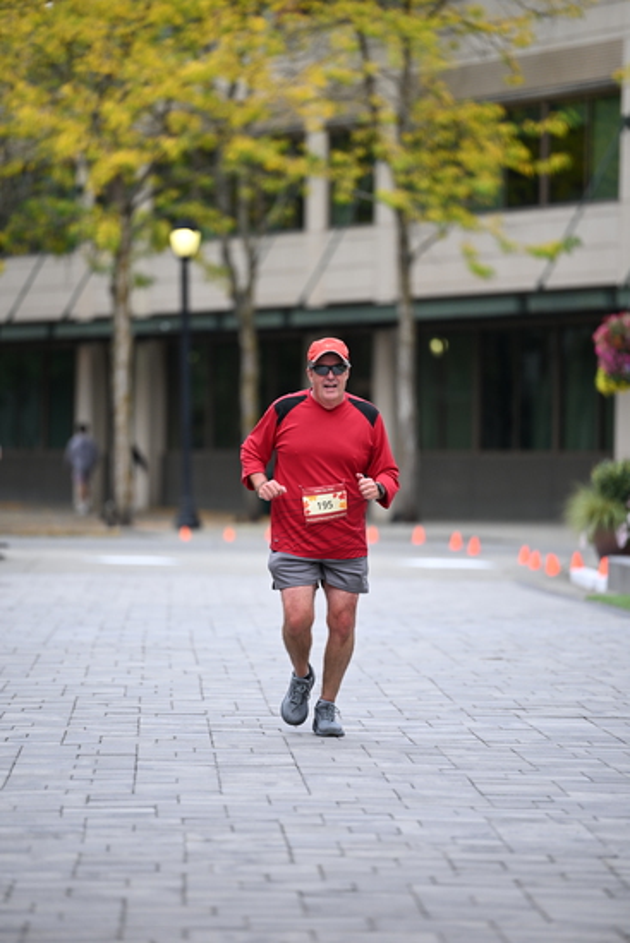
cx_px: 315
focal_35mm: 200
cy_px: 472
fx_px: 5246
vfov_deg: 10.3
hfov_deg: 6.9
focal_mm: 200
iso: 640
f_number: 2.8
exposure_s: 1/1600
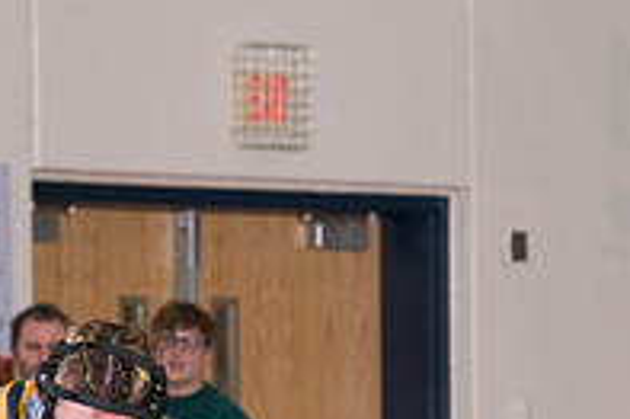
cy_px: 589
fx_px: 8935
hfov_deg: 4.0
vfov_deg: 2.7
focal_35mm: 511
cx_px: 249
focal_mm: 116
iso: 2000
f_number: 5.6
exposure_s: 1/250
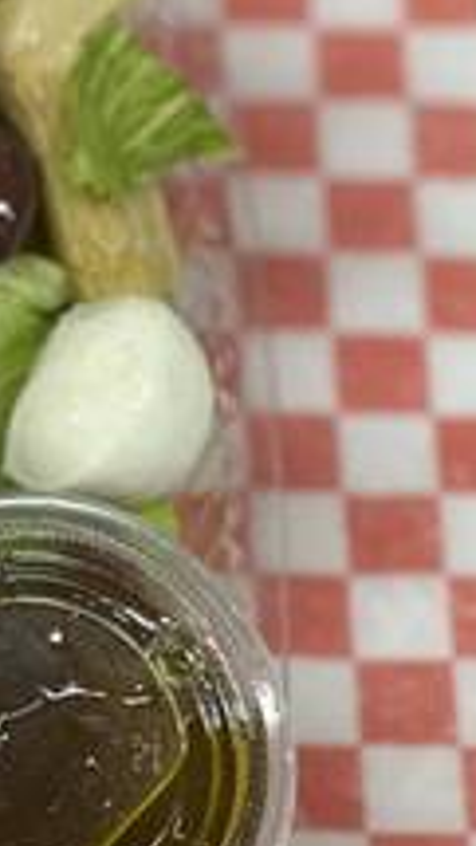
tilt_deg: -58.1
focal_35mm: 229
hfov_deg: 5.2
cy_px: 413
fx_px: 5136
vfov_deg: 9.4
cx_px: -594
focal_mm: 9
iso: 200
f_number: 2.8
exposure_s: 1/40
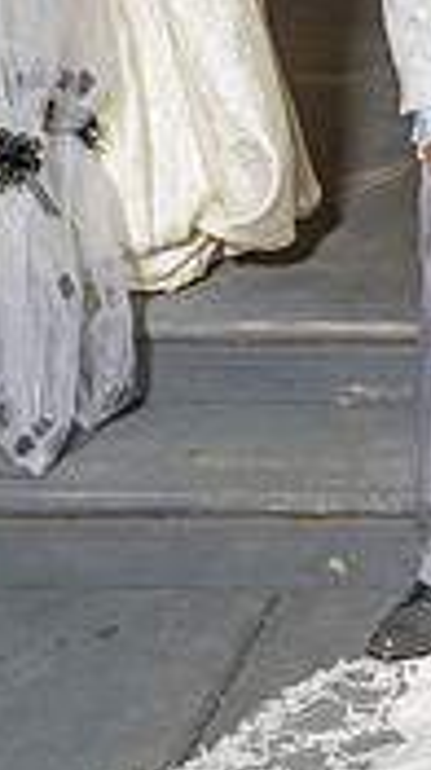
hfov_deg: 9.0
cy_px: 145
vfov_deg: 16.8
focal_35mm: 127
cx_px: 834
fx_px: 2589
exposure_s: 1/200
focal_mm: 24
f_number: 4.5
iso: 640
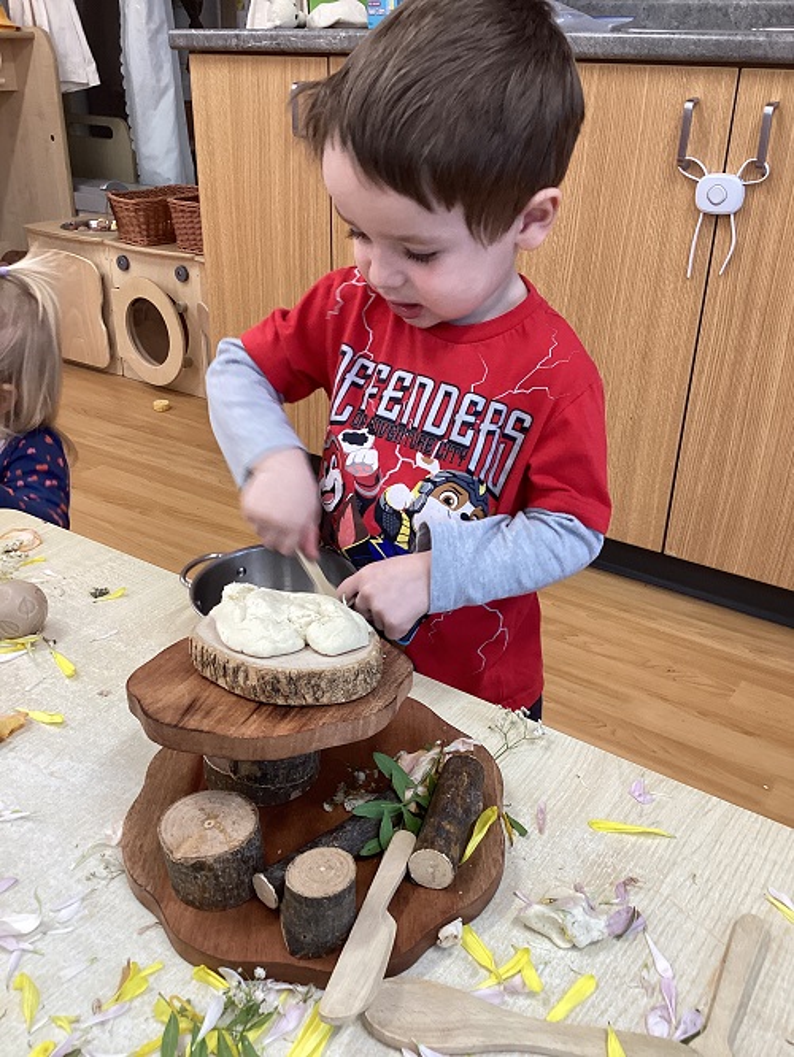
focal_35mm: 31
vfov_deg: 58.3
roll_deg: -0.6
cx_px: 397
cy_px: 528
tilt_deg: -26.1
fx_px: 947
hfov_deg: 45.5
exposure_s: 1/50
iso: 100
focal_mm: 3.3
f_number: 2.4
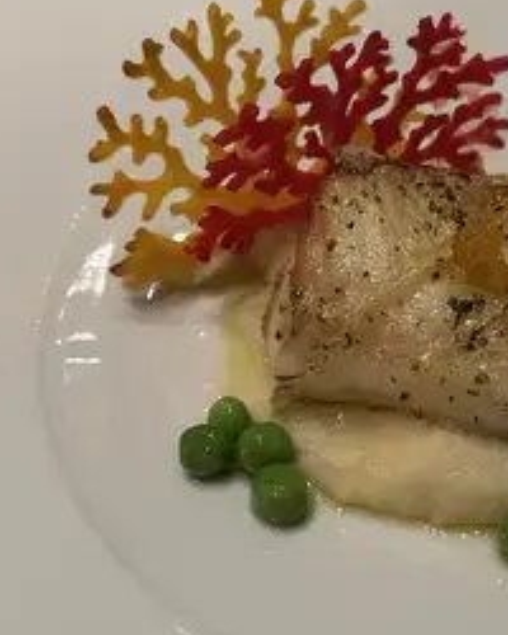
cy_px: 310
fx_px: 1410
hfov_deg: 19.9
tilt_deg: -46.9
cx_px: 488
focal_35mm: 75
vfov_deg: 25.4
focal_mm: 6.86
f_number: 1.78
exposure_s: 1/30
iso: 640
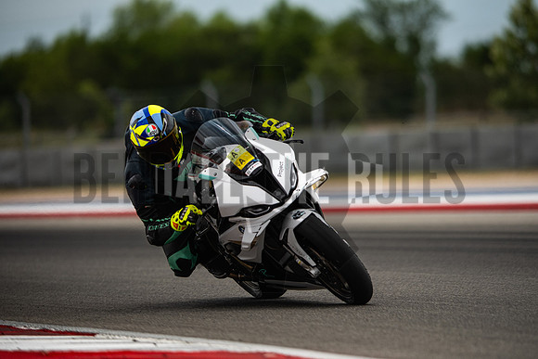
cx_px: 269
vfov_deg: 4.6
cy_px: 180
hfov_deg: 6.9
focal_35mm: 300
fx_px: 4484
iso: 320
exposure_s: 1/5000
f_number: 2
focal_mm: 200
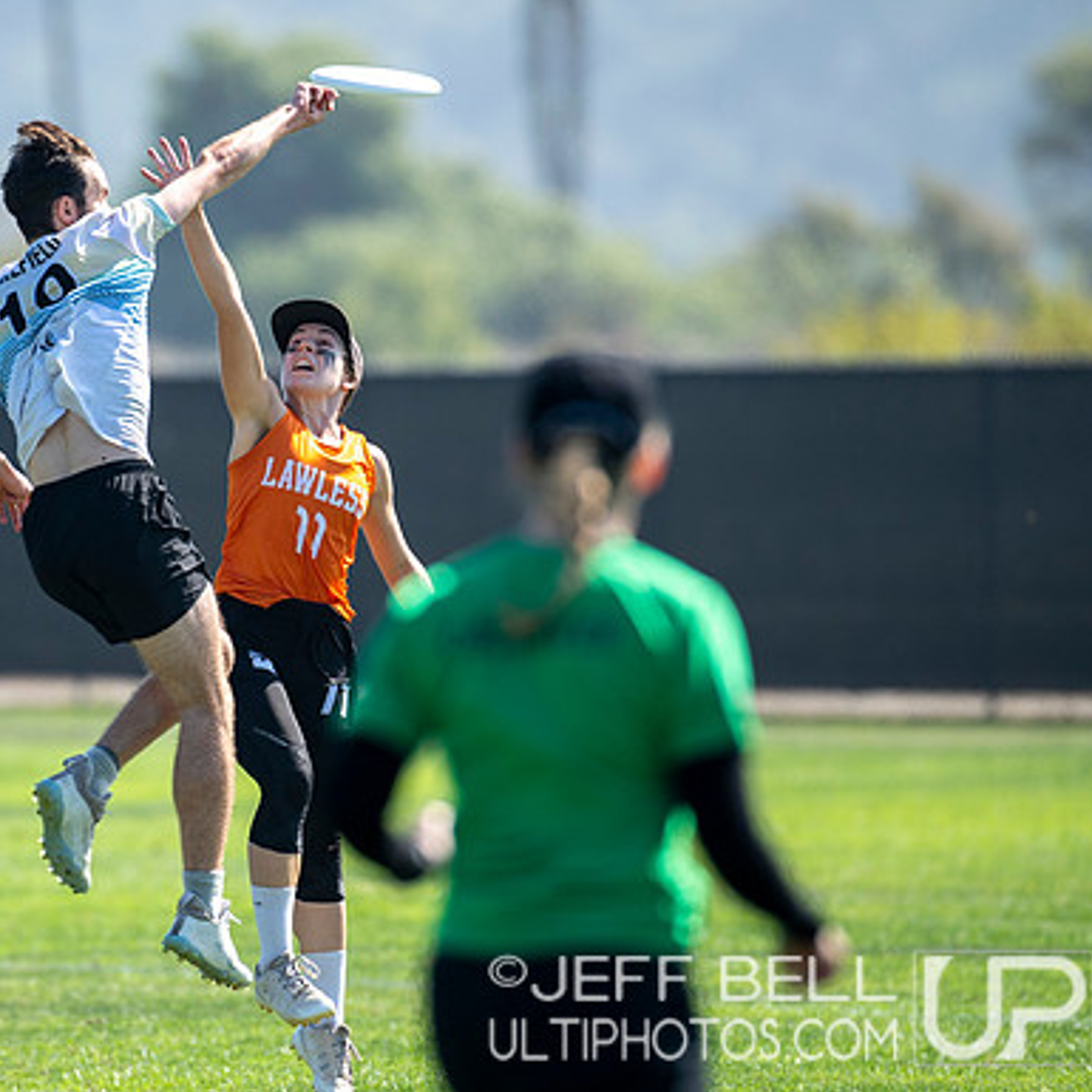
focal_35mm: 577
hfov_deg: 3.0
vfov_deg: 3.0
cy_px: 546
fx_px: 20593
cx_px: 301
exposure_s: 1/2500
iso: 280
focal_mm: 300
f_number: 3.2
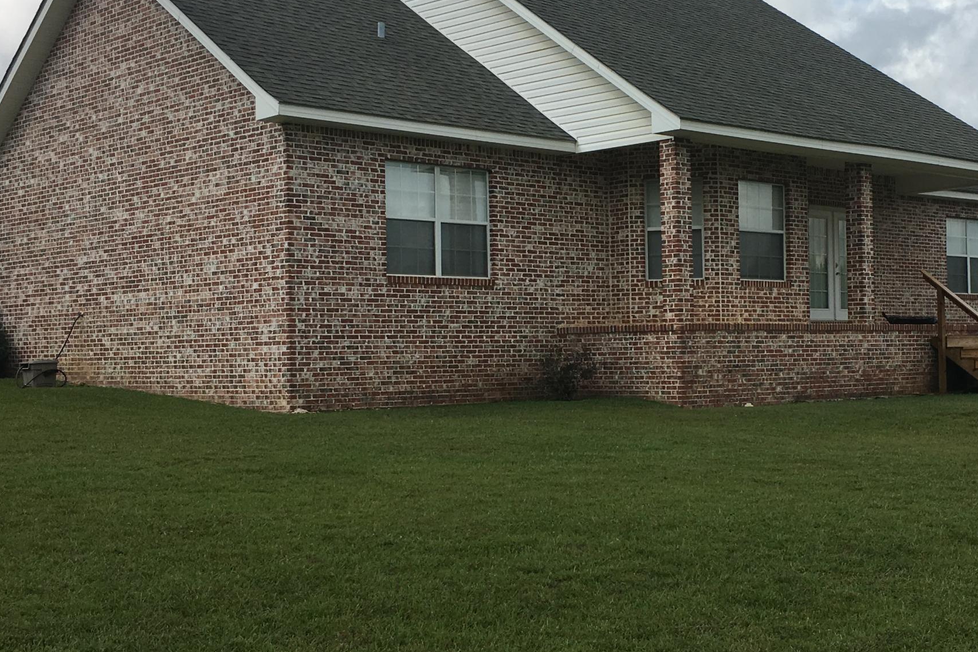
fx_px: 1440
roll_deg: +1.1
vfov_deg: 25.5
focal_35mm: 53
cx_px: 671
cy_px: 327
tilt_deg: +1.6
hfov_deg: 37.0
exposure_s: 1/2137
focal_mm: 4.15
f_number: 2.2
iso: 25
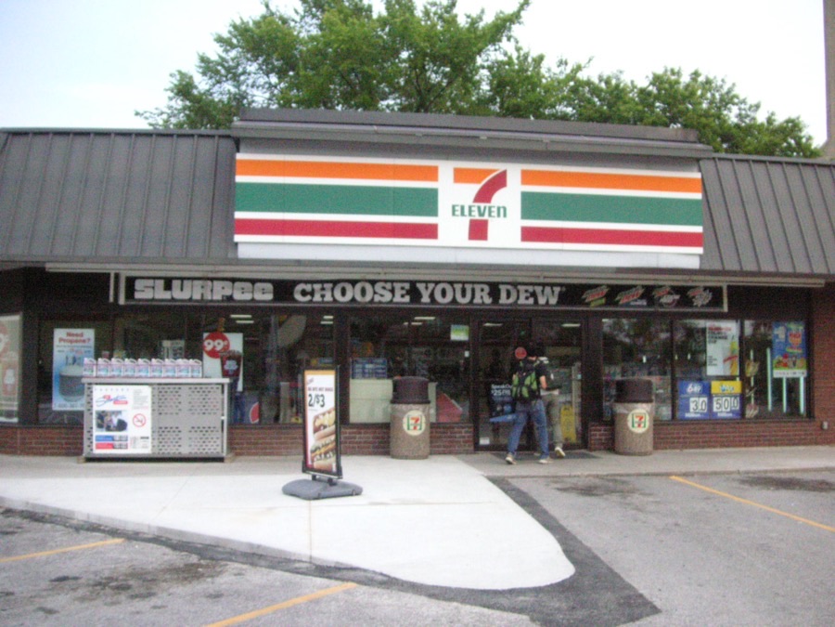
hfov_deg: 50.1
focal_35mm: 37
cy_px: 314
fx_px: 893
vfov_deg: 38.7
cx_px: 418
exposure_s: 1/350
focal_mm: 6.1
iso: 400
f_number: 6.7
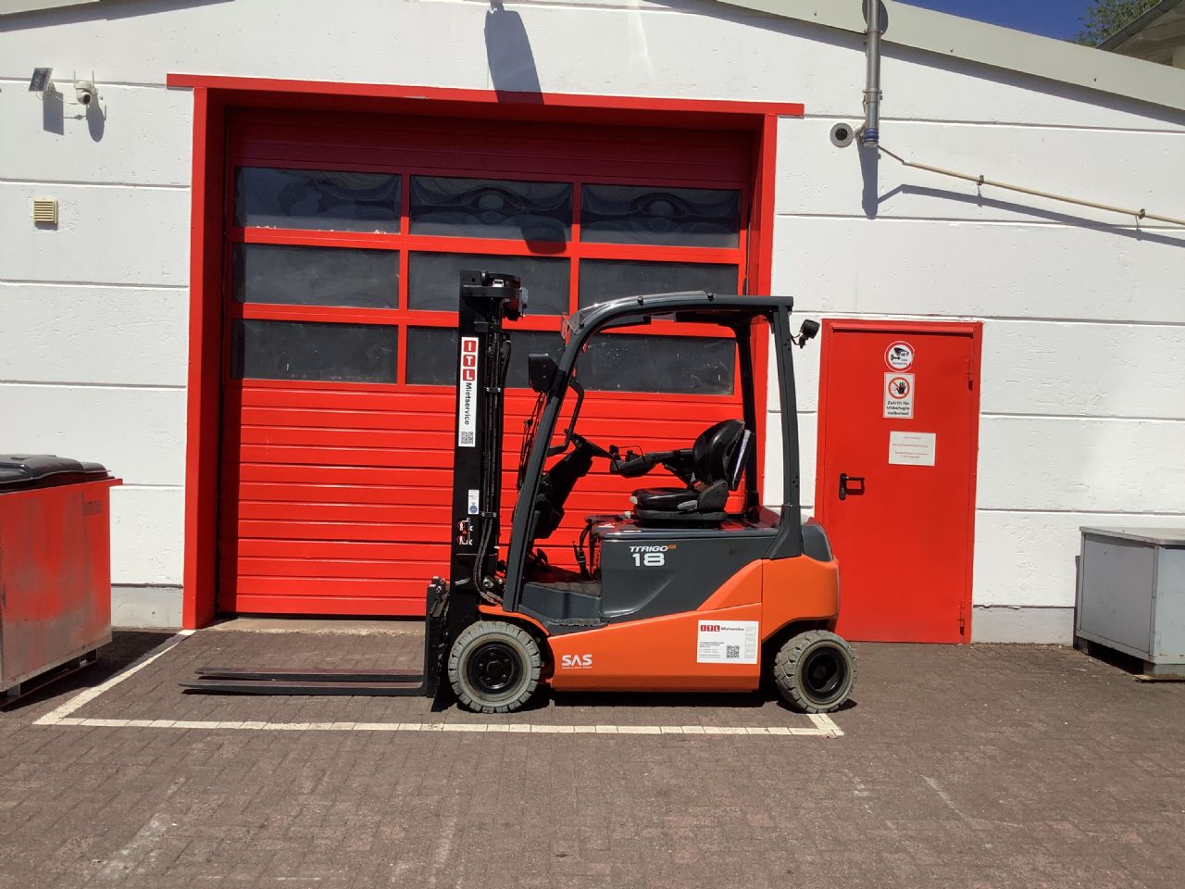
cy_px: 444
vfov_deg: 45.4
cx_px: 592
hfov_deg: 58.4
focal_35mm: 31
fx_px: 1061
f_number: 2.4
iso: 25
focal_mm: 3.3
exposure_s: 1/2146
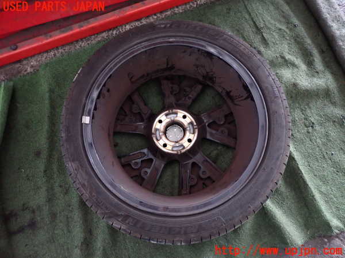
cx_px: 172
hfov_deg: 69.4
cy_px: 129
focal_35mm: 25
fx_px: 249
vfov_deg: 54.9
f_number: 2
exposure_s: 1/30
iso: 640
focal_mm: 4.5
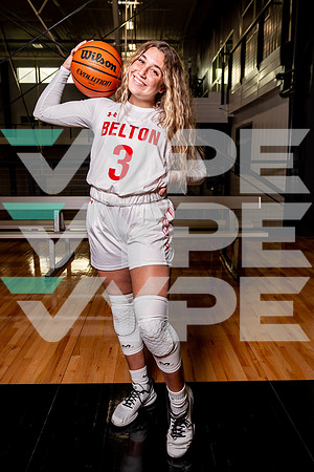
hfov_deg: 45.0
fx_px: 379
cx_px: 157
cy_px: 236
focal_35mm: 29
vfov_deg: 63.7
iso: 100
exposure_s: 1/125
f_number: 5.6
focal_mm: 29
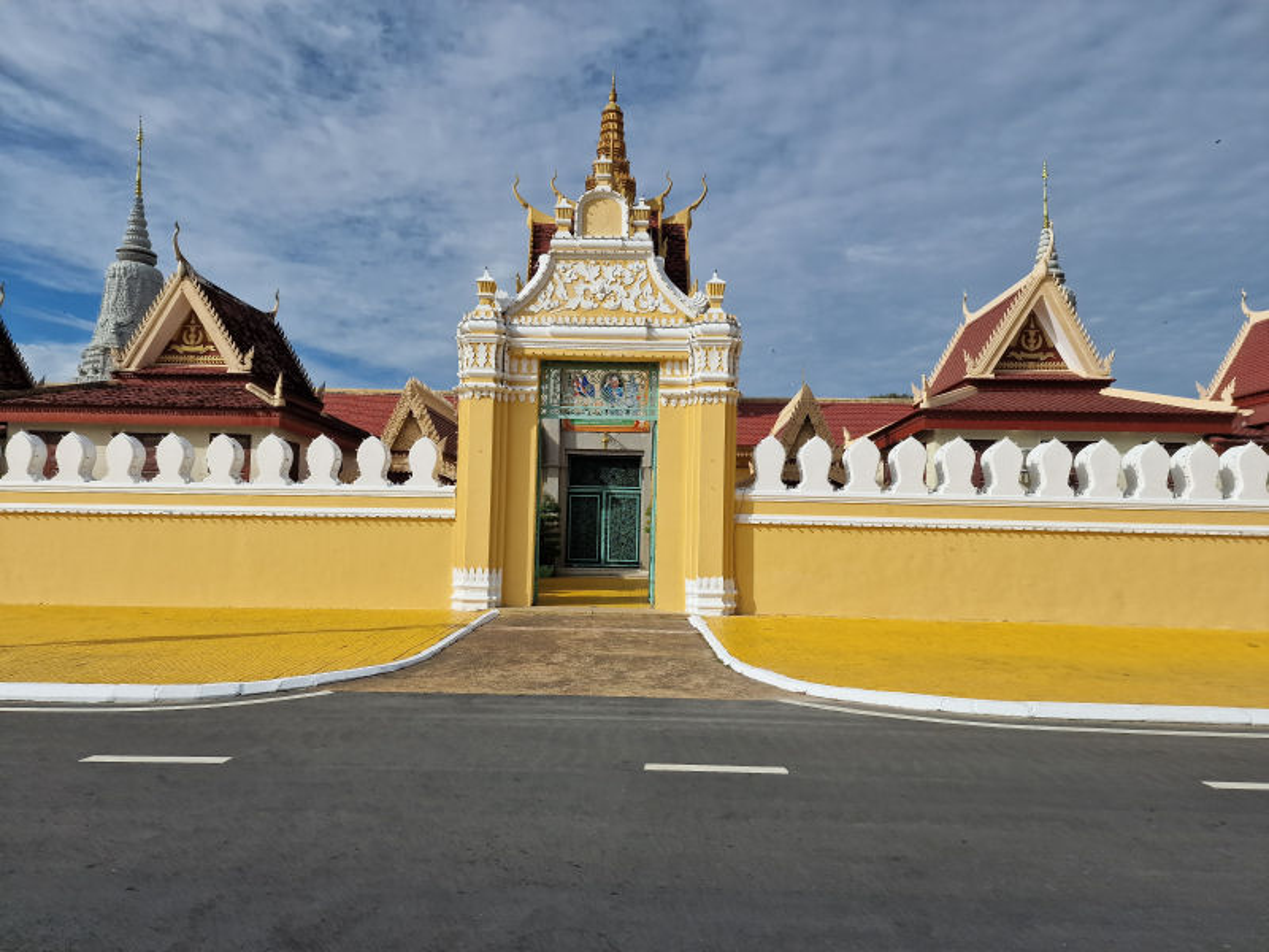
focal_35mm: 23
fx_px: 843
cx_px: 634
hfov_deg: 73.9
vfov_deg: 58.9
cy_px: 476
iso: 50
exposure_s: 1/3056
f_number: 1.8
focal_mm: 6.4
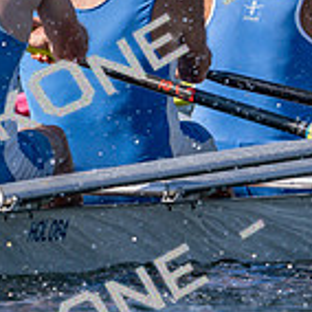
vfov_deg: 1.2
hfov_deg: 1.2
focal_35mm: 1427
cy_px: 8
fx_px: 14551
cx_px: 123
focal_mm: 411
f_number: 6.3
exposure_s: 1/1600
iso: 200
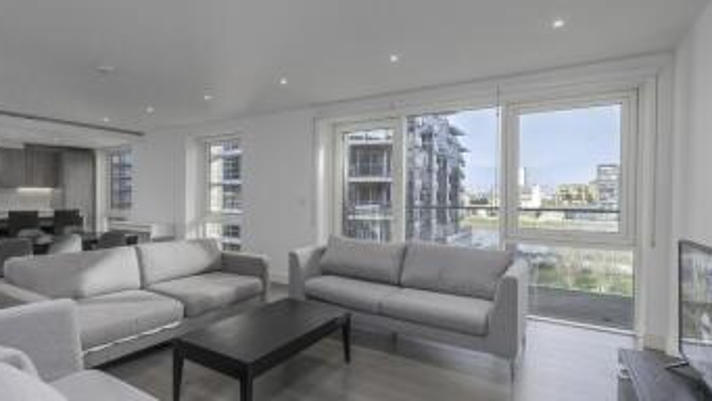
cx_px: 284
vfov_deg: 58.4
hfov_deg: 88.4
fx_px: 359
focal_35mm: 19
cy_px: 197
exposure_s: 1/100
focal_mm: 13
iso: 320
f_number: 8
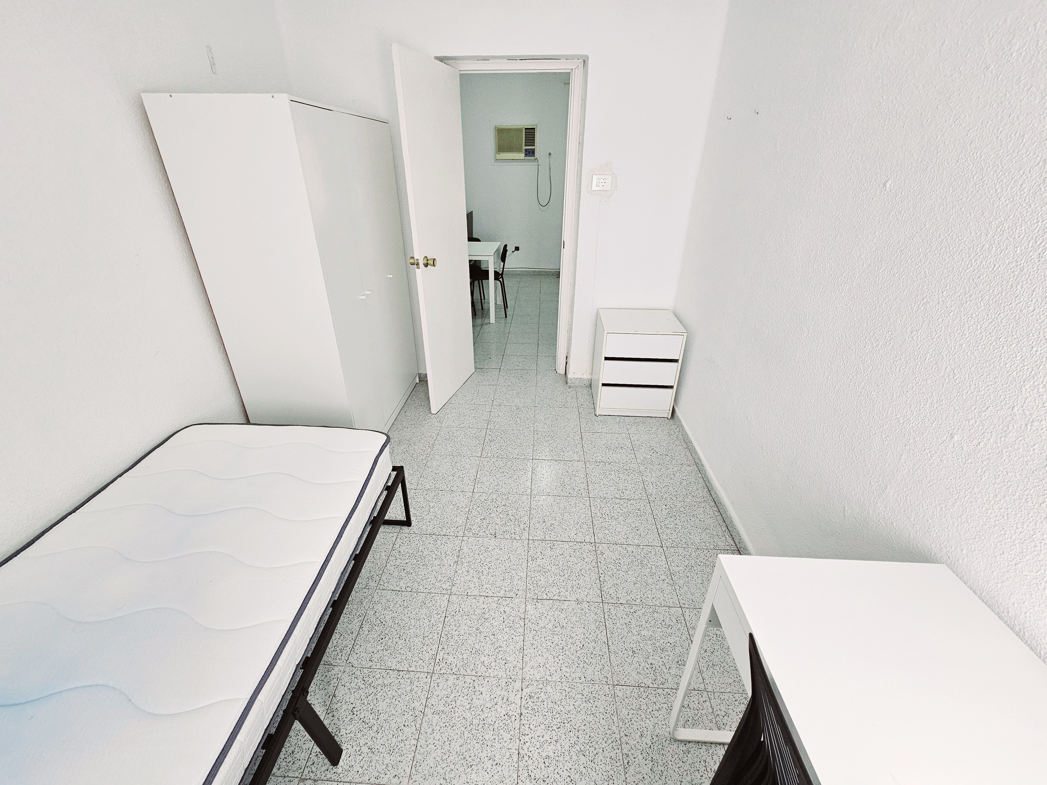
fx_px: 393
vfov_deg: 89.9
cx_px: 524
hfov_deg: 106.2
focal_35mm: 13
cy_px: 392
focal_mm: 2.2
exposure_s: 1/192
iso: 160
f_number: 2.2
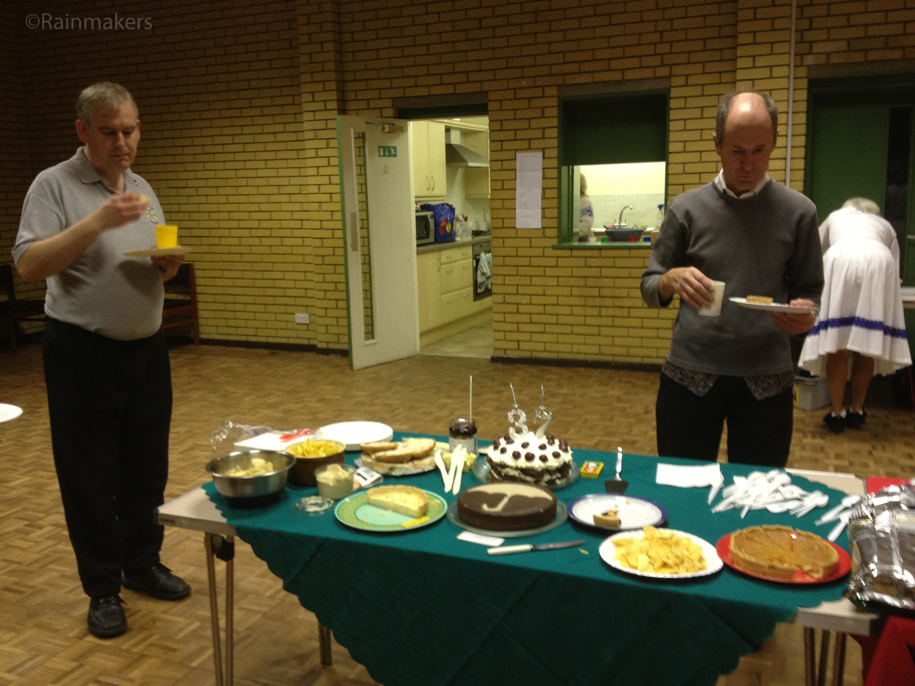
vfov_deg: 40.7
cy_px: 343
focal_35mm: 35
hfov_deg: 52.6
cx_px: 458
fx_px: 925
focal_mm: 4.28
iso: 125
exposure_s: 1/20
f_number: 2.4
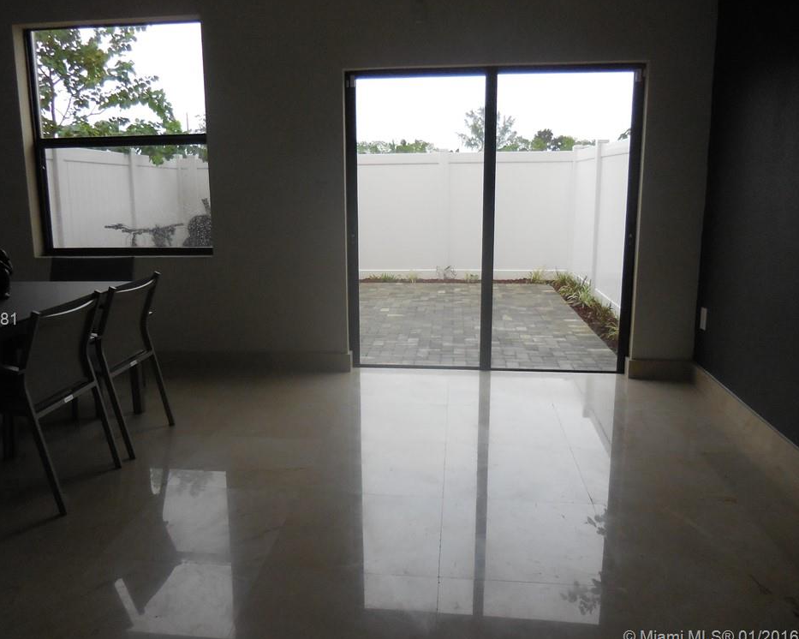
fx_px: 709
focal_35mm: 30
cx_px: 368
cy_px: 320
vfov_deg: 48.5
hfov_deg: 58.7
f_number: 3.5
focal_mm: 5
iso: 400
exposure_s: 1/640
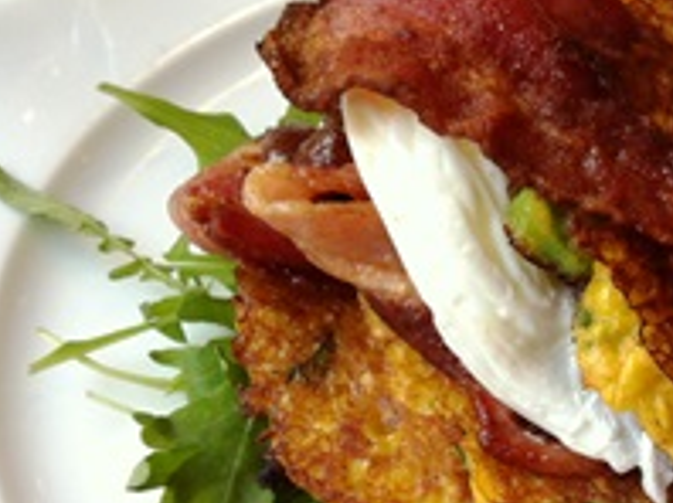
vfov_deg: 18.6
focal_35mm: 79
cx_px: 571
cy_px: 314
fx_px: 1534
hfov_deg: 24.2
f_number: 2.8
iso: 80
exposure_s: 1/20
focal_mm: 3.85
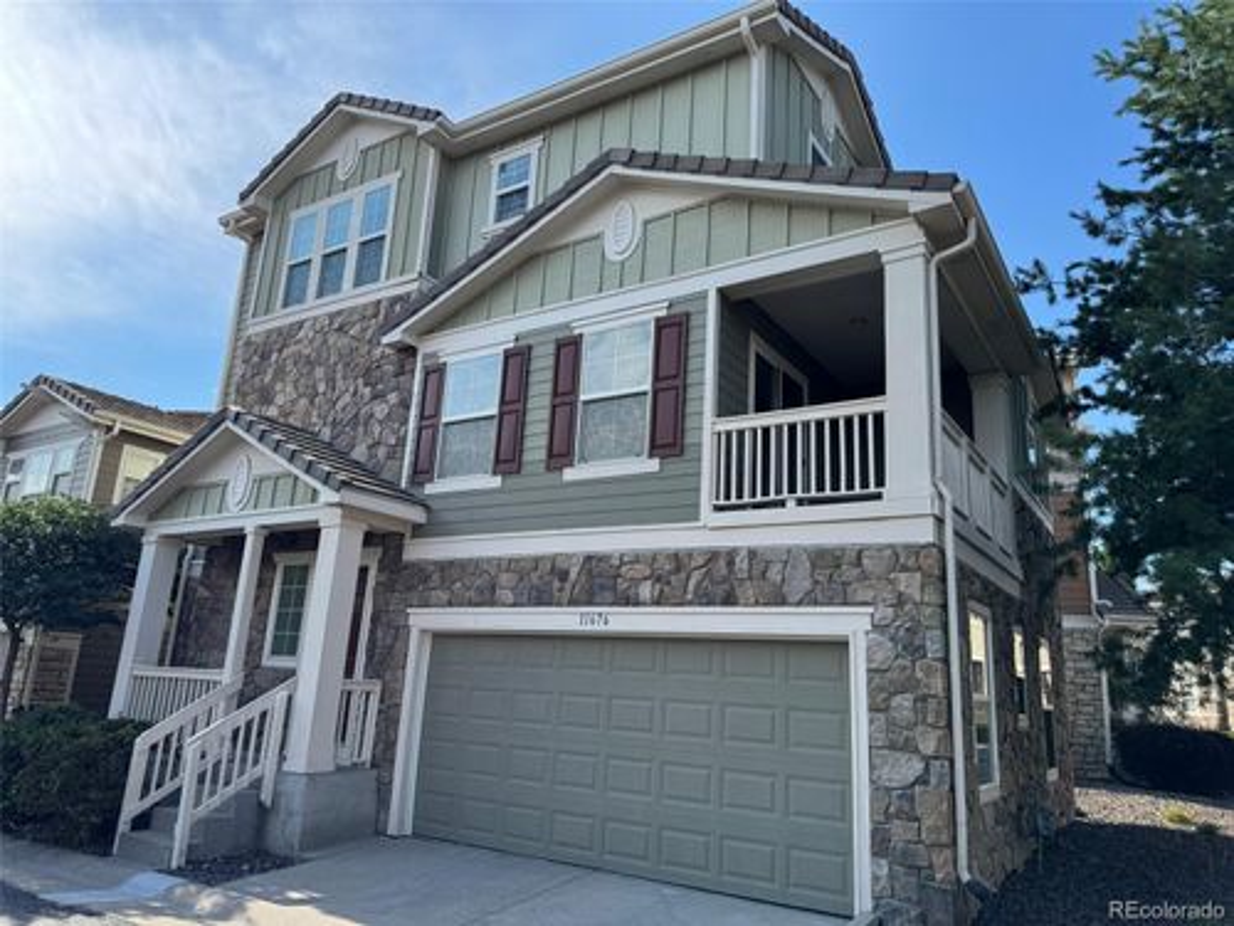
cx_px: 617
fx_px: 856
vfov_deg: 56.8
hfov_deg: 71.6
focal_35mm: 24
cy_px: 463
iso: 80
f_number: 1.78
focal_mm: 6.76
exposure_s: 1/1980
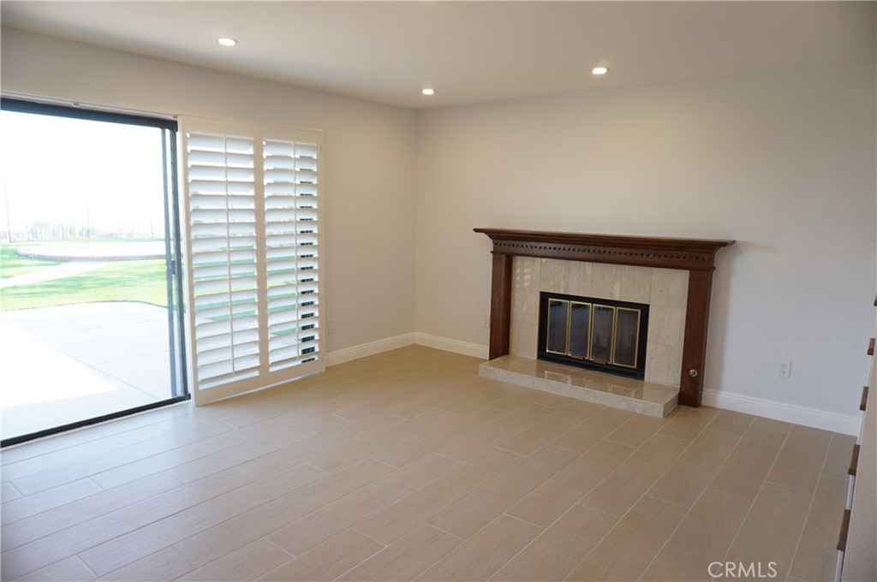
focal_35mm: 24
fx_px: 584
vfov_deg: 53.0
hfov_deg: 73.8
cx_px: 438
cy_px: 291
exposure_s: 1/60
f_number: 3.5
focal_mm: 16
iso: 160
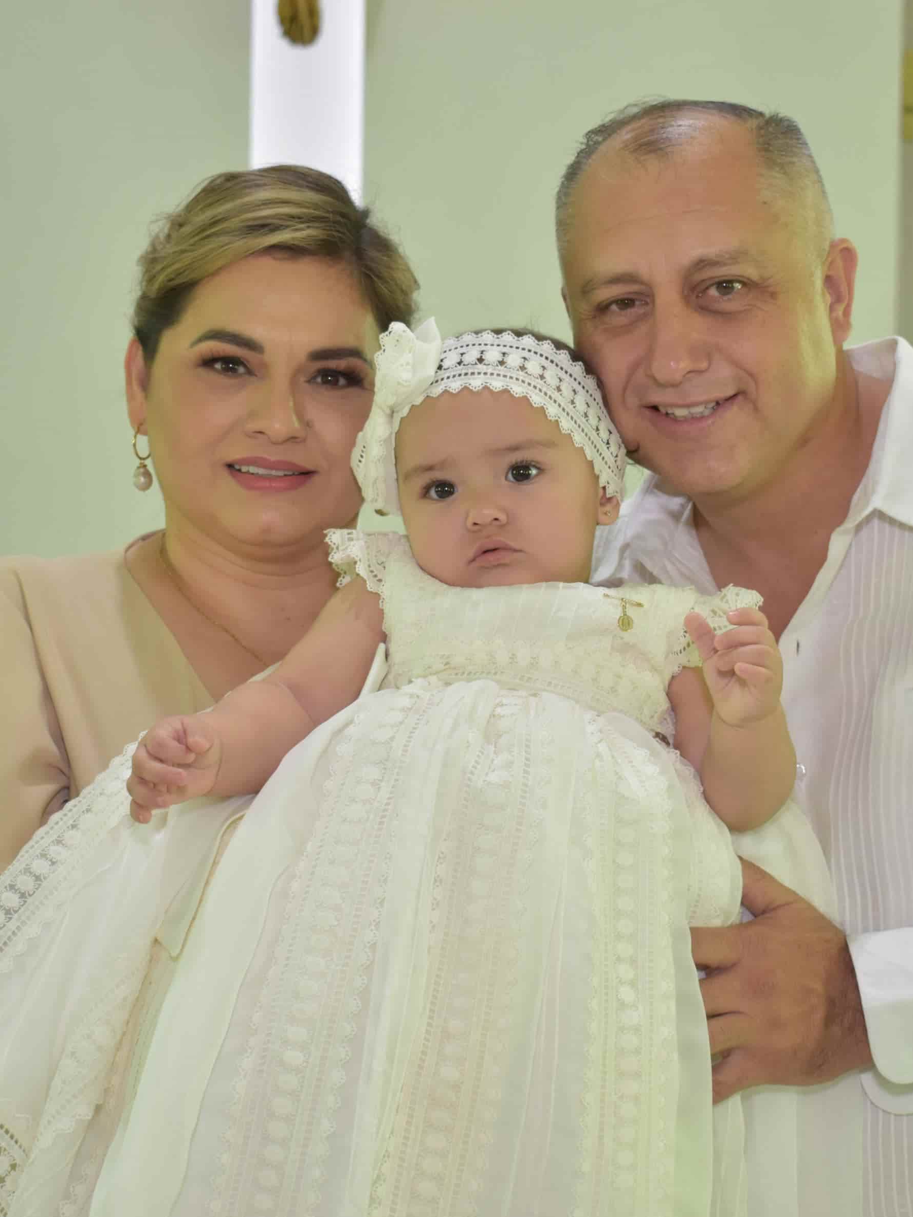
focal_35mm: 77
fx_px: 2698
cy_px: 616
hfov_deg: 19.2
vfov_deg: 25.4
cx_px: 571
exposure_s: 1/80
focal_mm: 35
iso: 800
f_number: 4.5
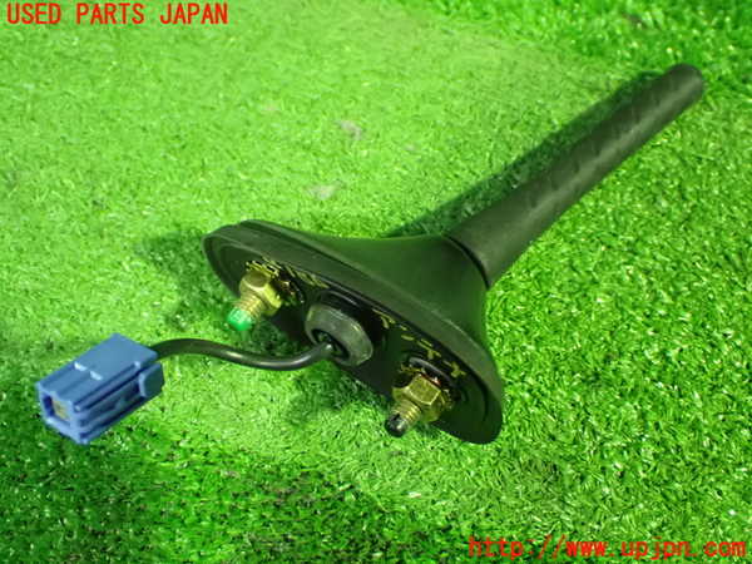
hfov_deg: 42.9
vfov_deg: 32.9
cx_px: 376
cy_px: 282
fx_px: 956
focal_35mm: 44
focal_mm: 7.84
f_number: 2.9
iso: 1600
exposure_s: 1/25
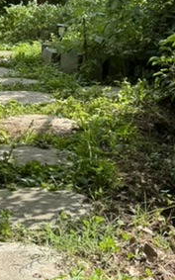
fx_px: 702
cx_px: 48
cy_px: 81
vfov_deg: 22.4
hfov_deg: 14.2
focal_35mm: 92
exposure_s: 1/1261
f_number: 1.78
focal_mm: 6.76
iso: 80
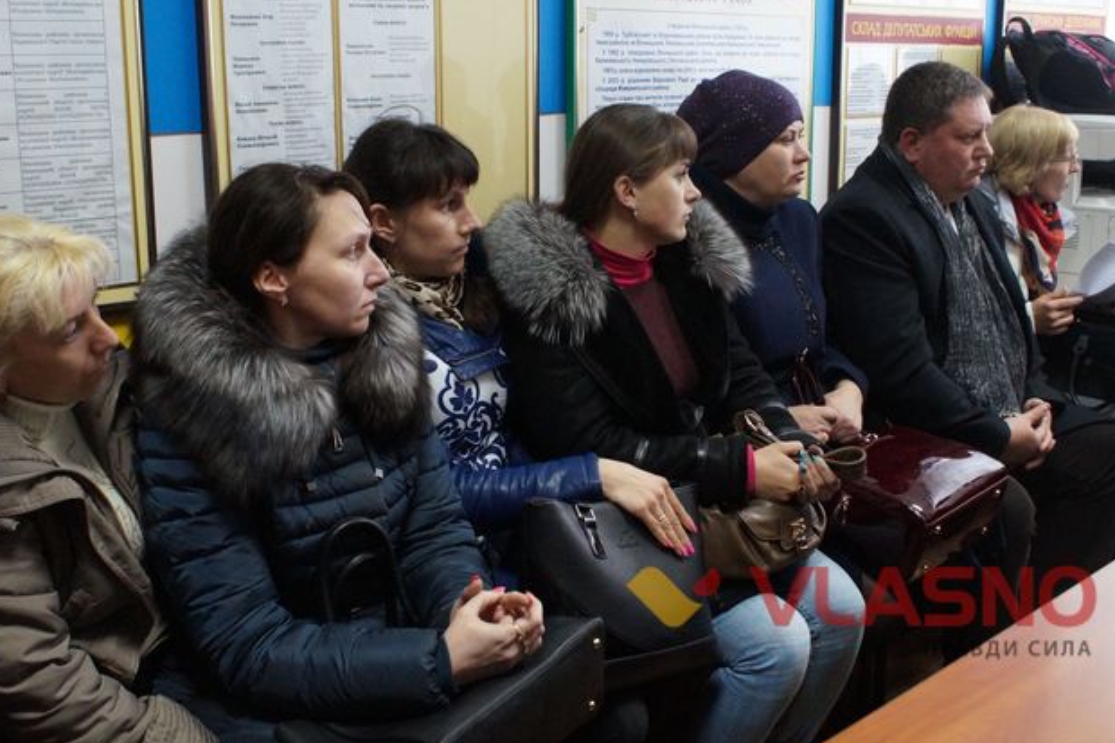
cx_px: 518
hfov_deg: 44.5
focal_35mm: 44
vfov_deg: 30.5
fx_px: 1362
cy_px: 353
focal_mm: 26
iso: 3200
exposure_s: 1/80
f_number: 4.5
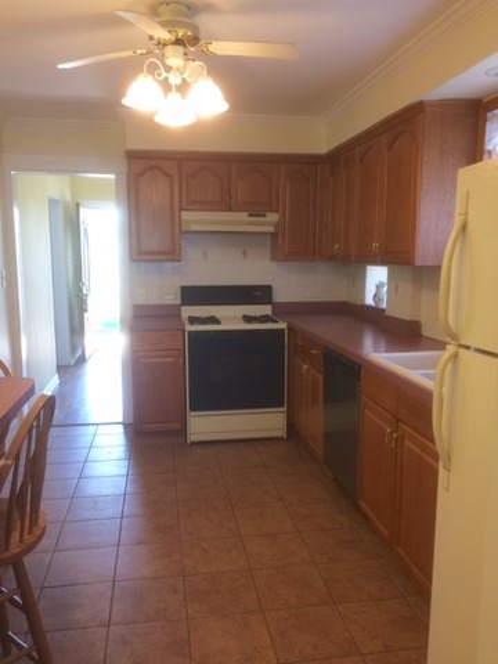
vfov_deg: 61.7
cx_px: 249
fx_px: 556
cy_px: 332
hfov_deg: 48.2
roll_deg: +0.5
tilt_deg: -10.4
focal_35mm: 29
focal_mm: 4.15
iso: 64
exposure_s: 1/30
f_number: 2.2
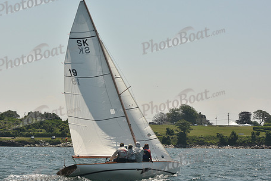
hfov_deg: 22.8
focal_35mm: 89
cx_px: 111
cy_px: 78
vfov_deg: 15.4
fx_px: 670
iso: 250
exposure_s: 1/640
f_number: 8
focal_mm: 70
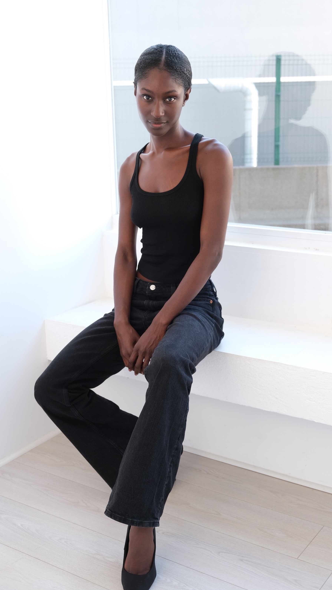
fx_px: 751
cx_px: 170
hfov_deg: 24.9
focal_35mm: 48
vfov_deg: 42.9
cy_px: 298
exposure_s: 1/125
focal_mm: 30.2
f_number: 4
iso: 640
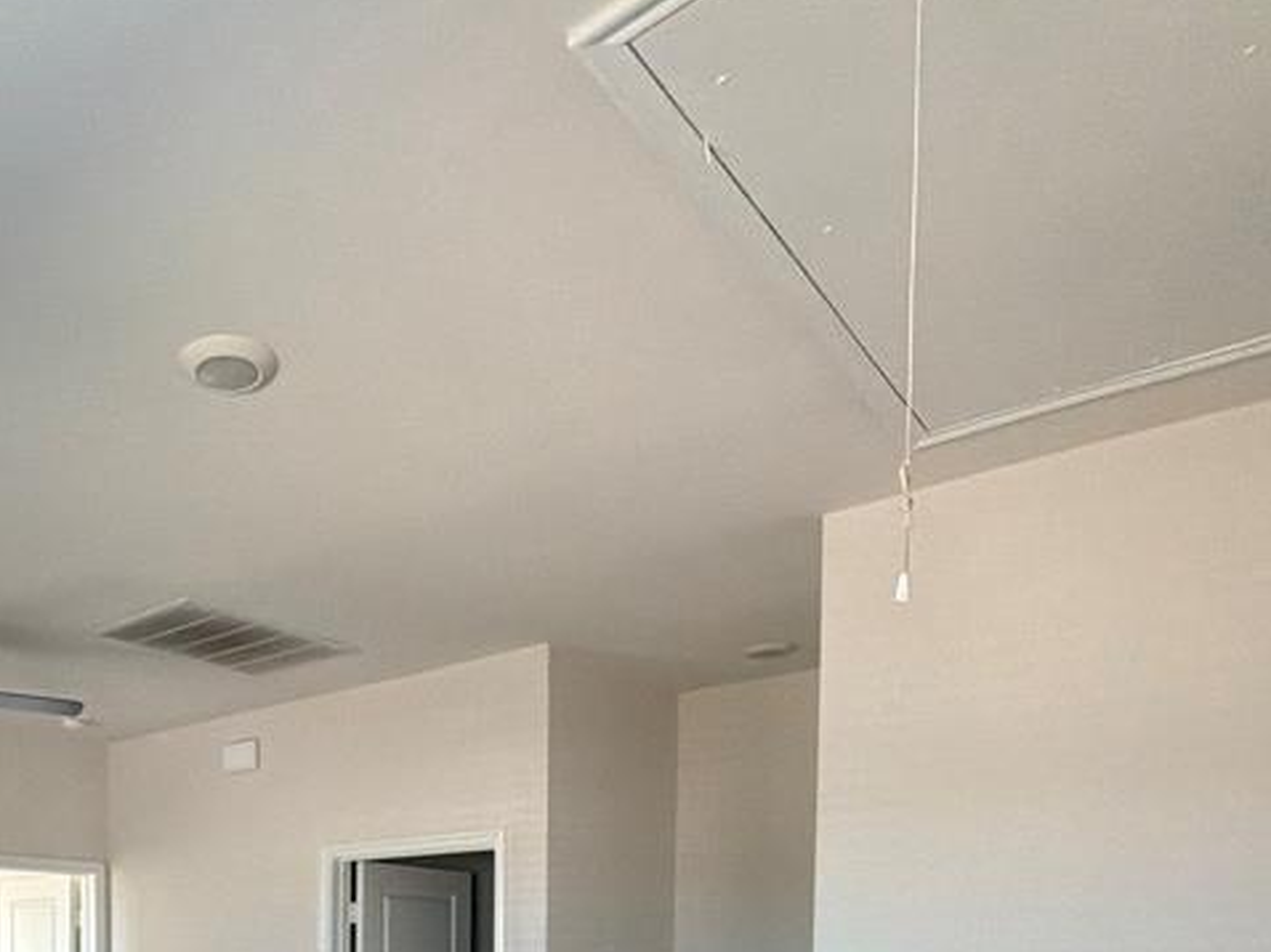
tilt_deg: -1.6
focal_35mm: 30
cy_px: 1003
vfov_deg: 39.7
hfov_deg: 56.6
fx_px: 1101
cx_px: 295
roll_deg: +0.1
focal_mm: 2.22
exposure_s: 1/82
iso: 320
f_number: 2.2
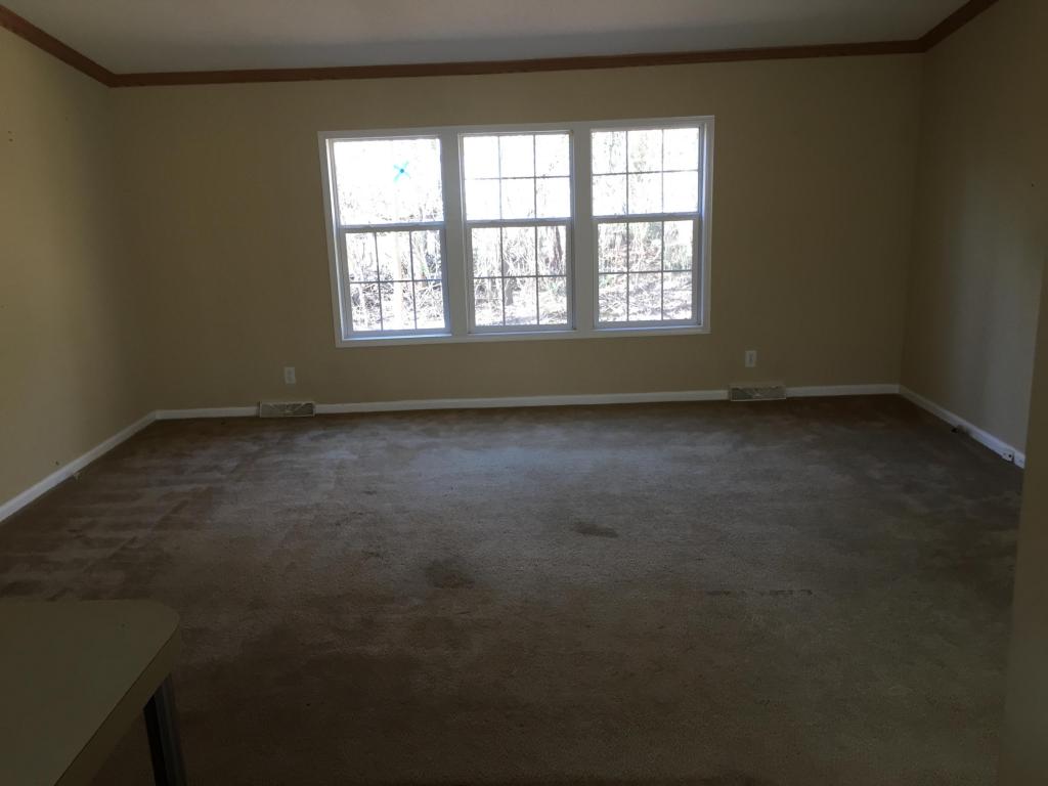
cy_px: 393
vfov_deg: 48.2
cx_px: 524
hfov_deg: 61.7
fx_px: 878
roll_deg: +1.9
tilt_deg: -12.6
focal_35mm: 29
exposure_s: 1/40
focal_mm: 4.15
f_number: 2.2
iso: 32
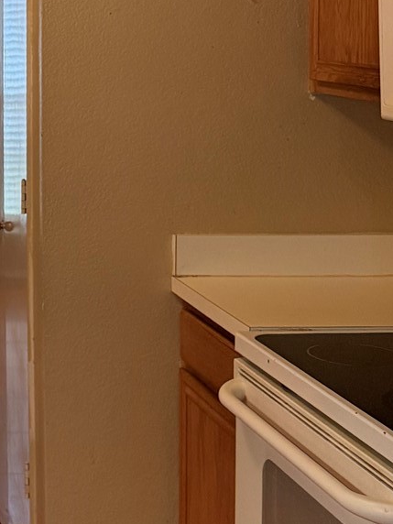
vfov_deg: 22.4
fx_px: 1302
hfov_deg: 15.7
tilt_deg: -3.2
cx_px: -205
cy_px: 90
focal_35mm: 86
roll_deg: +0.1
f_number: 1.78
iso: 500
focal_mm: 6.76
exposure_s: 1/60
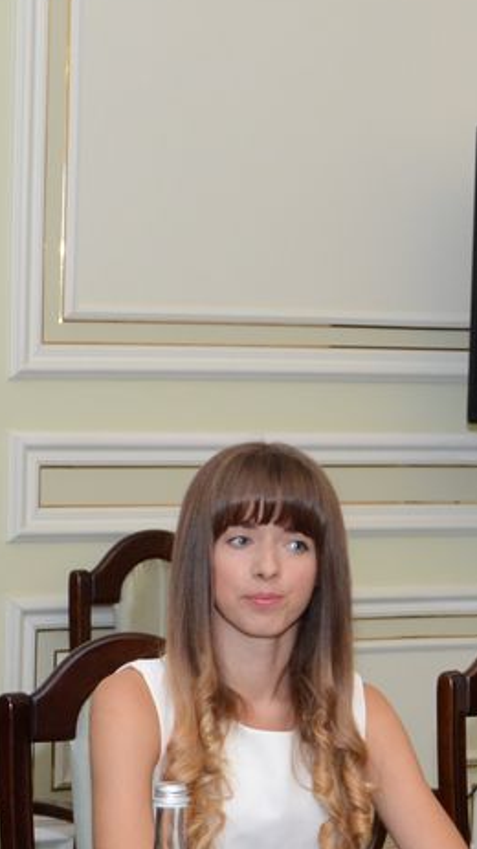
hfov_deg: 10.2
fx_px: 2670
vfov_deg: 18.0
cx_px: 336
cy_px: 646
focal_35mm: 119
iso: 800
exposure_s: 1/250
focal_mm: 25
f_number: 4
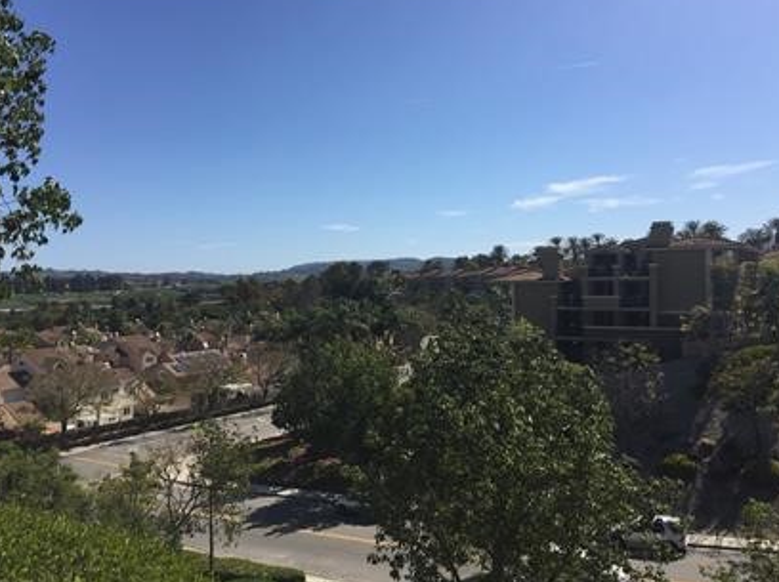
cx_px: 376
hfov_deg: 56.9
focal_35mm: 32
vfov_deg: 44.1
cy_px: 297
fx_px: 719
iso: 32
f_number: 2.2
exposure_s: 1/2475
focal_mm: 4.15
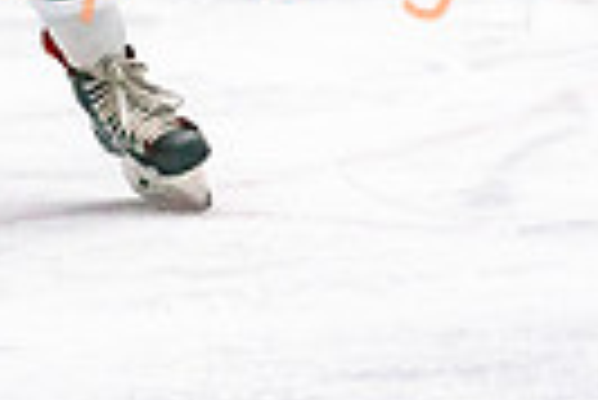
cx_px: -281
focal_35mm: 540
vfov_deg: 2.5
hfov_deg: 3.8
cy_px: -304
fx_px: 8980
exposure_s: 1/1250
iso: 3200
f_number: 2.8
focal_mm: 97
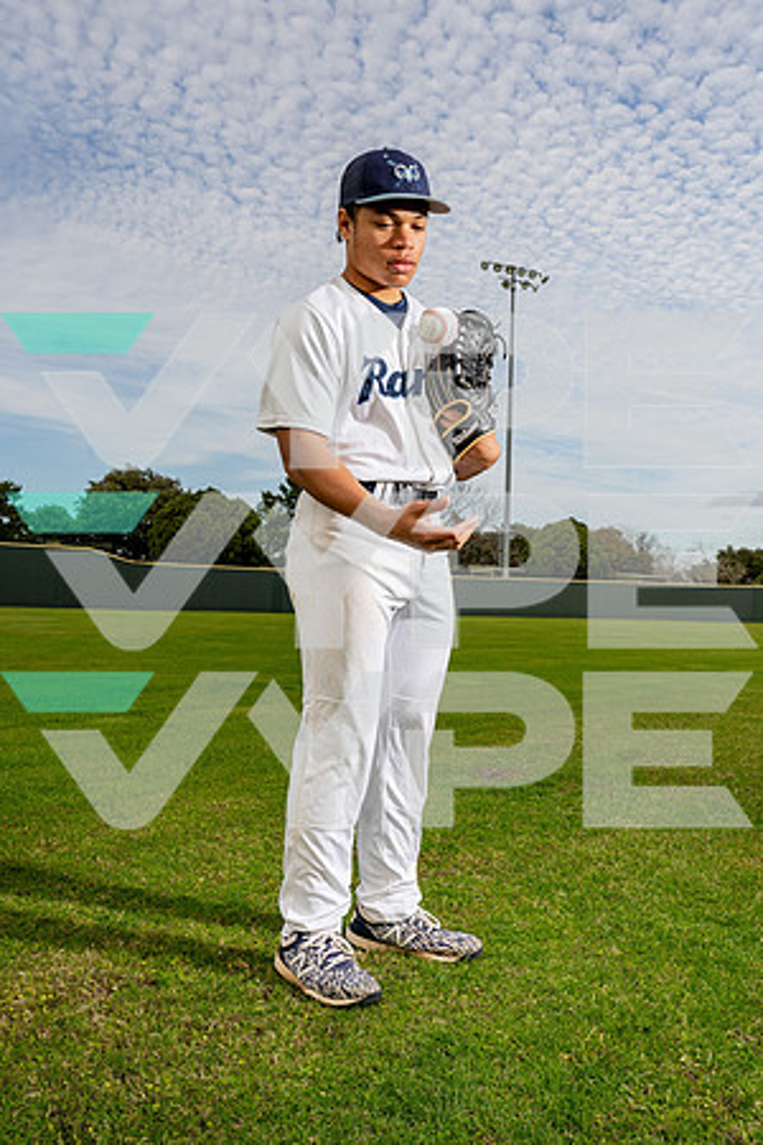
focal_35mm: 31
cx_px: 382
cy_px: 572
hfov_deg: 42.3
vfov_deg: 60.3
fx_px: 985
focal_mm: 31
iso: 160
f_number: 11
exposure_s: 1/250
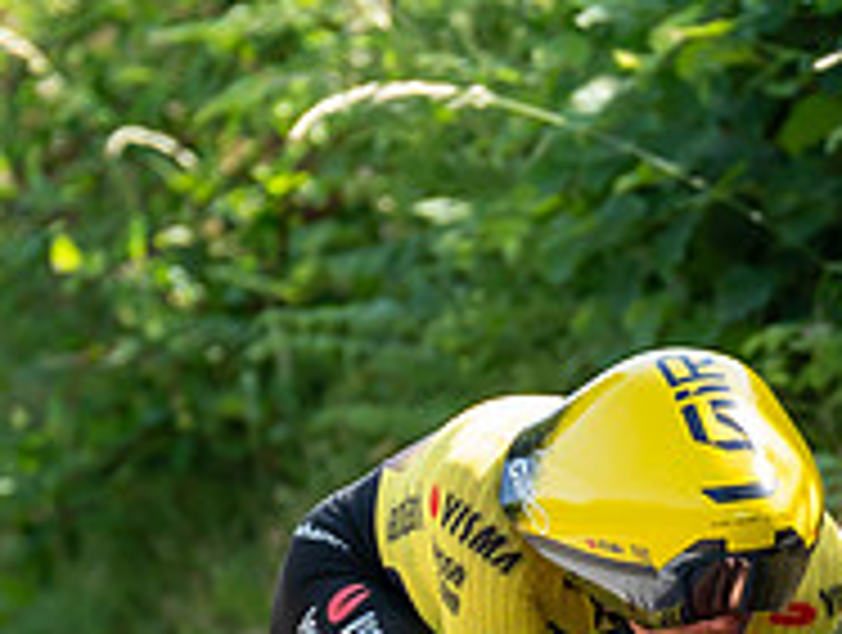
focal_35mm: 861
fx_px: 20983
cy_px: 1130
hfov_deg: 2.3
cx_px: 670
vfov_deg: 1.7
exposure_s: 1/1000
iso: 500
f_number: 3.5
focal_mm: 200
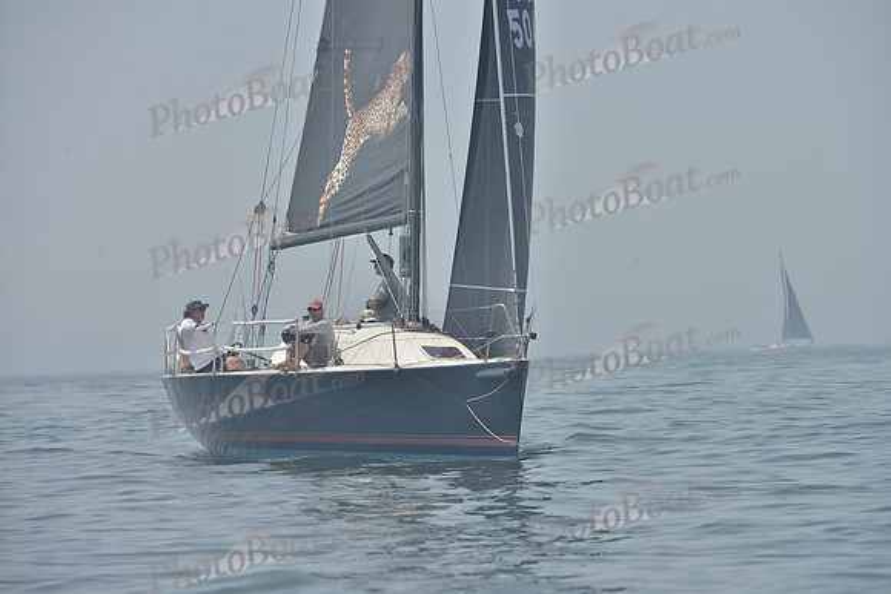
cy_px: 297
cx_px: 446
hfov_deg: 7.4
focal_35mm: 280
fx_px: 6931
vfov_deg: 4.9
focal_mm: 280
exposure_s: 1/1000
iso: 280
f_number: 8
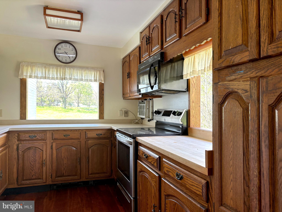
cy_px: 106
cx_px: 141
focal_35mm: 26
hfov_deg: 67.3
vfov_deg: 53.1
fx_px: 212
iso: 125
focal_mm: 5.96
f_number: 1.6
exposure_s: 1/121
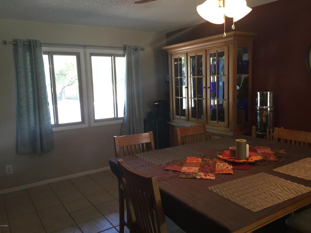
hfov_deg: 61.7
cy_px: 116
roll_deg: +1.3
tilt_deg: -7.4
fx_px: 261
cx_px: 156
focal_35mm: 29
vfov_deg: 48.2
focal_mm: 4.15
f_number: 2.2
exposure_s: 1/30
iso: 80
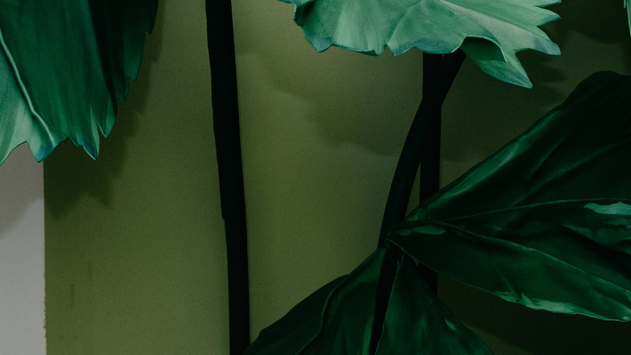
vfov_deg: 12.5
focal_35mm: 95
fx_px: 1589
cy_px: -26
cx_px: 684
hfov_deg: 21.4
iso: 320
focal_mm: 32
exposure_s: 1/160
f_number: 4
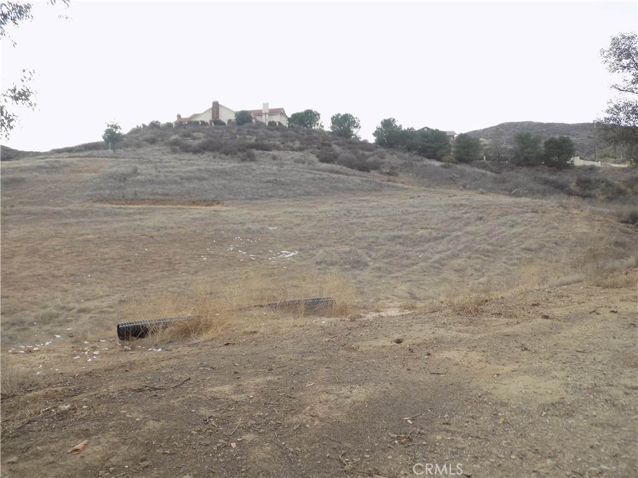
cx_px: 319
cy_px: 239
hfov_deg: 60.0
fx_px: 553
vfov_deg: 46.8
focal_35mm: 30
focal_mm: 5.3
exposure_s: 1/250
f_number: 3.3
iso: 80
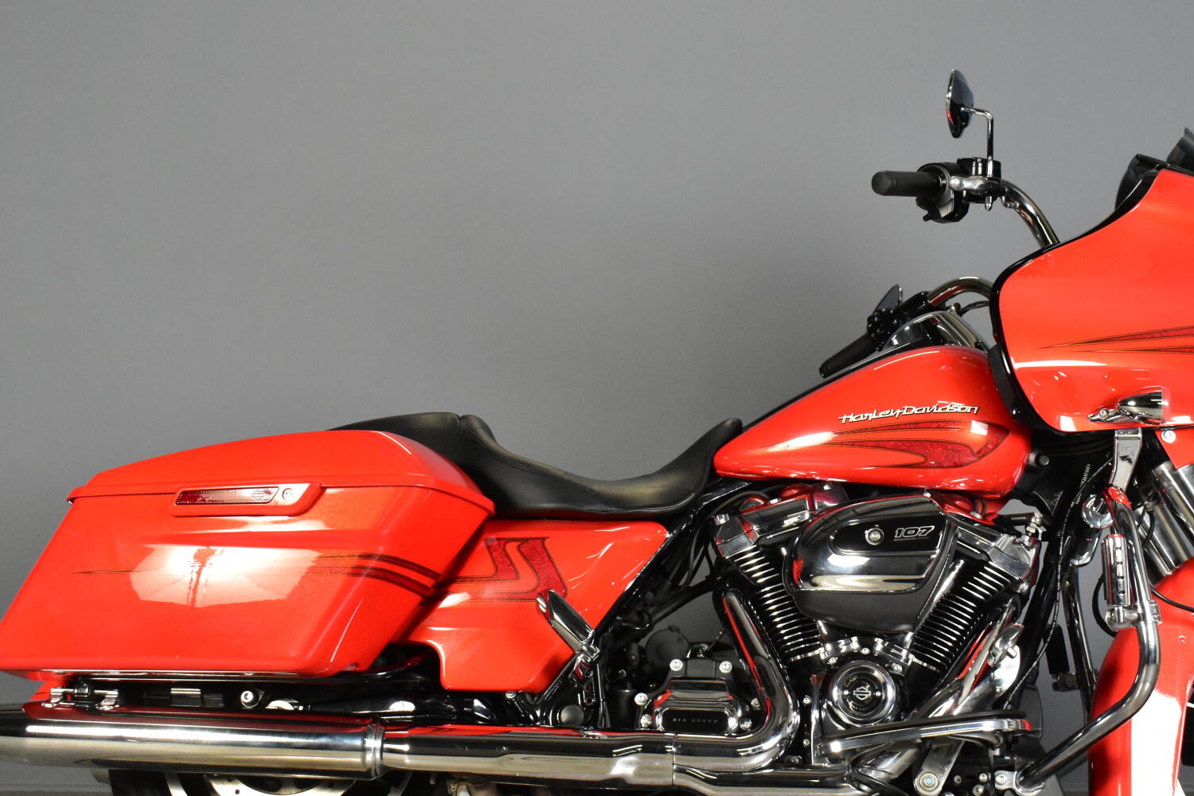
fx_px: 1990
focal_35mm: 60
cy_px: 425
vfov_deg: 22.6
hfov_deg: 33.3
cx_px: 738
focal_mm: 30
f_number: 7.1
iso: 3200
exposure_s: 1/125
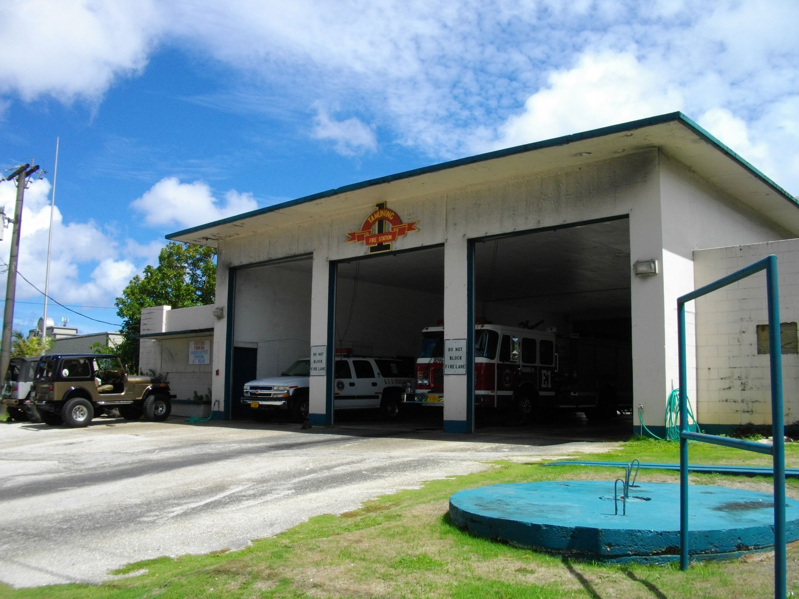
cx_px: 400
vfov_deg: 44.2
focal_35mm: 32
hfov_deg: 56.8
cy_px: 300
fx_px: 739
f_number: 5.5
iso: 100
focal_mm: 5.7
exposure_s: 1/400
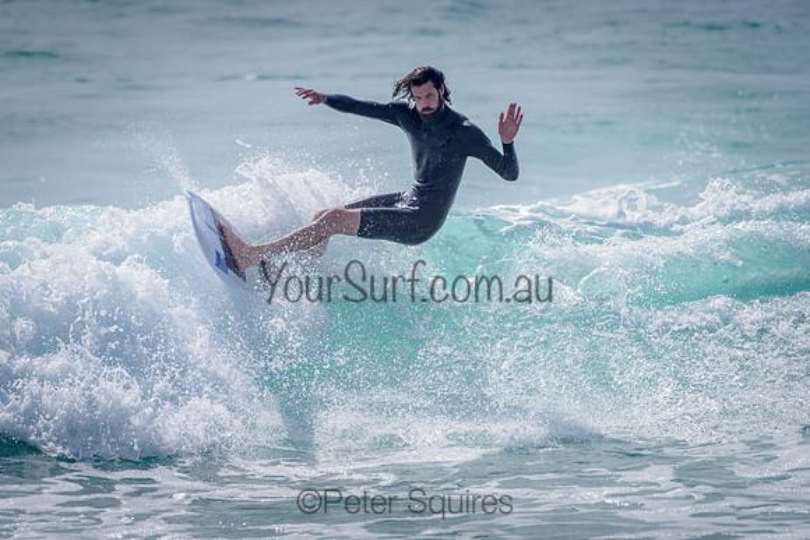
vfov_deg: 2.7
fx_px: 11587
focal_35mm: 515
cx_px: 328
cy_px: 259
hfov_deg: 4.0
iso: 72
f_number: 5.6
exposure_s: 1/2000
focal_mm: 420
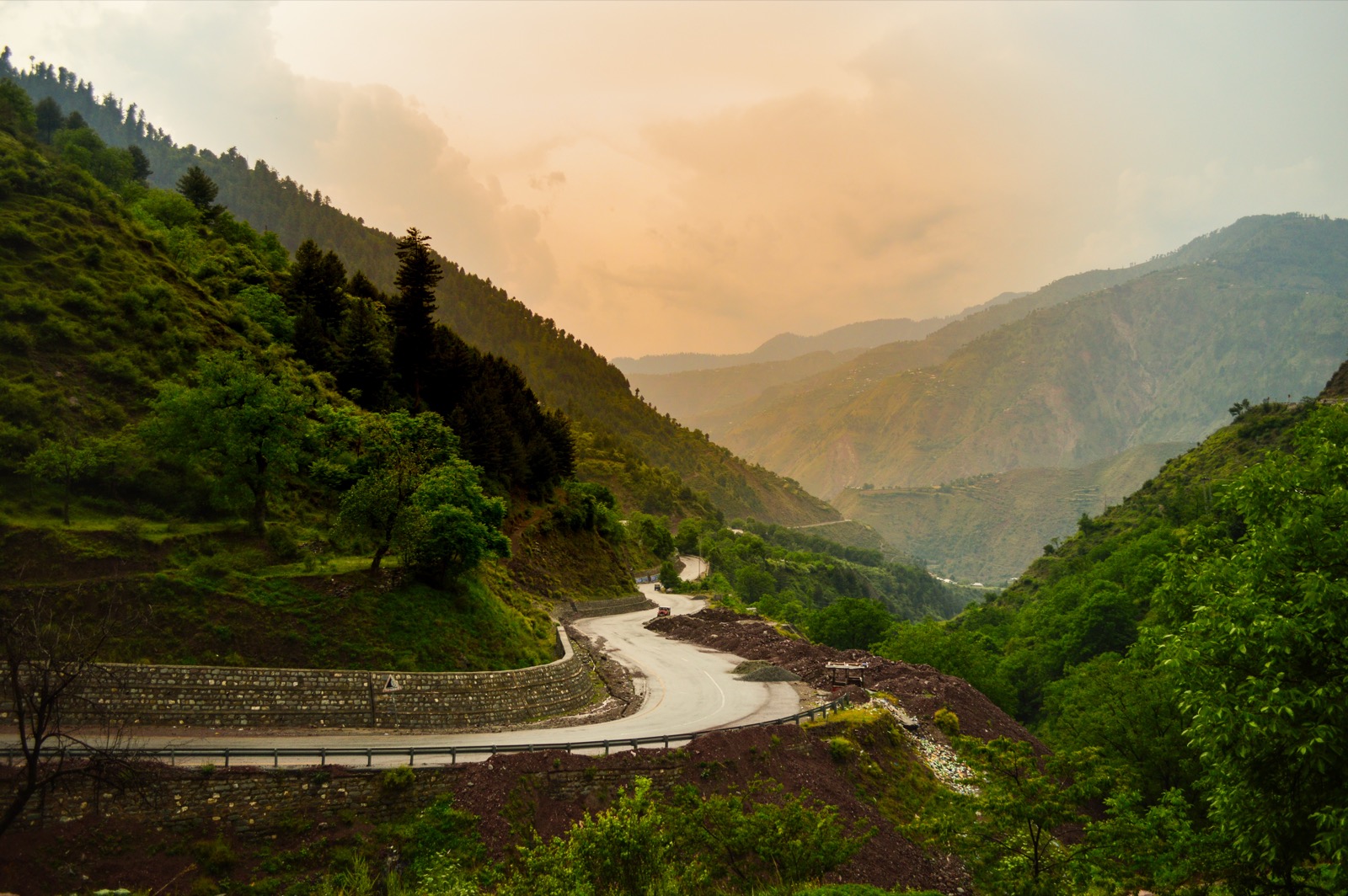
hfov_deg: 62.0
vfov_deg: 43.5
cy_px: 448
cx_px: 674
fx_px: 1122
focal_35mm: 30
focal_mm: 20
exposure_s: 1/1600
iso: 220
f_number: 3.8
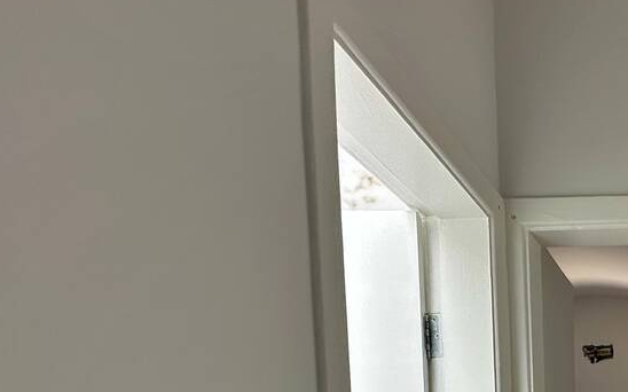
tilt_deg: -5.3
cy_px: 534
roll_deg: +0.3
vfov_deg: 26.7
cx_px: 682
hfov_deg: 41.0
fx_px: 667
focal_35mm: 39
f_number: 2.2
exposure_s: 1/176
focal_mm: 2.22
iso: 40
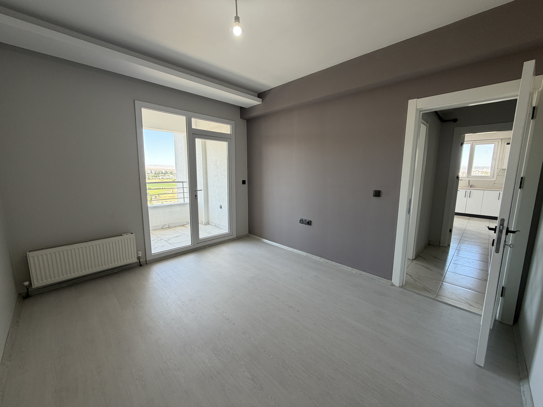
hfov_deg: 102.1
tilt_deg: -9.4
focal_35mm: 14
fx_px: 220
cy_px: 204
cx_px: 272
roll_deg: -0.6
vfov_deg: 85.7
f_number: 2.2
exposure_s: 1/121
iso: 100
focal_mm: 2.22
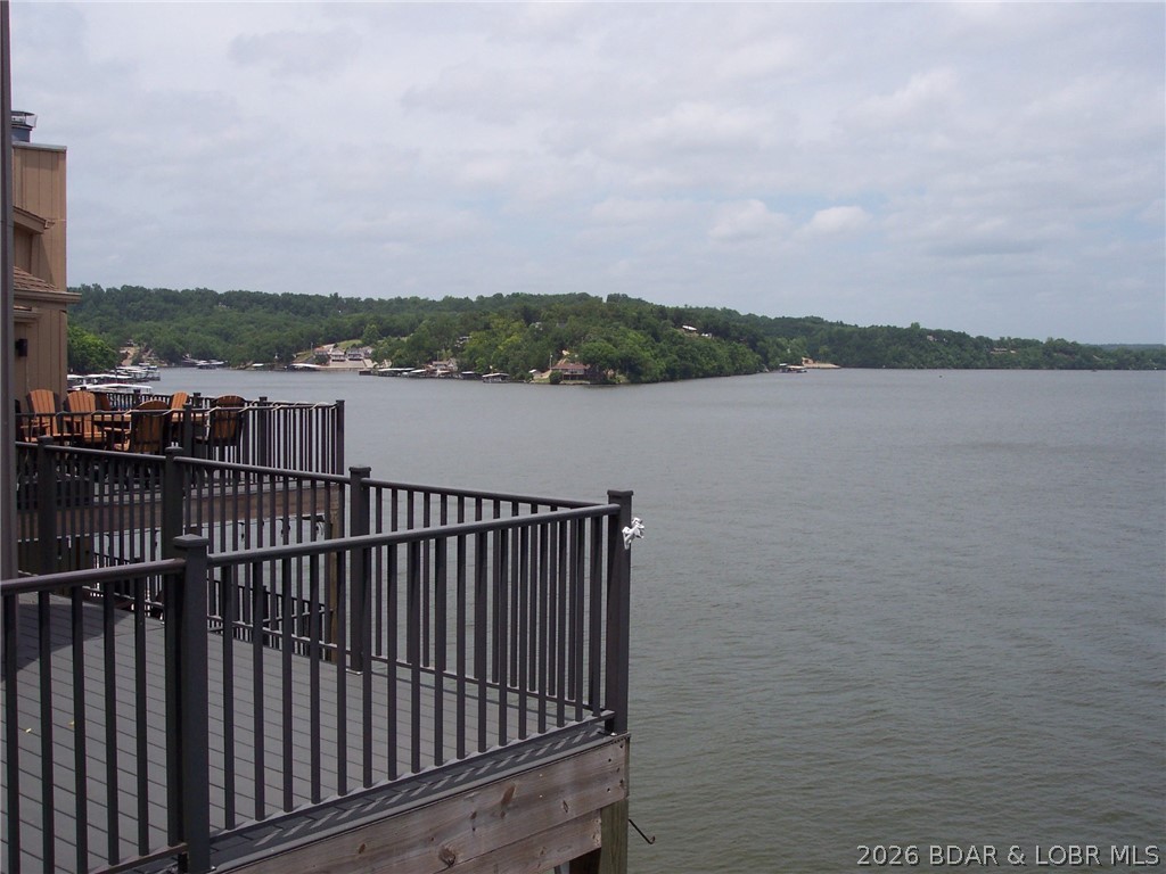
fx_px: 1280
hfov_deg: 49.0
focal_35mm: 38
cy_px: 437
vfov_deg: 37.7
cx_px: 583
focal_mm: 8
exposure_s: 1/1000
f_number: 4.8
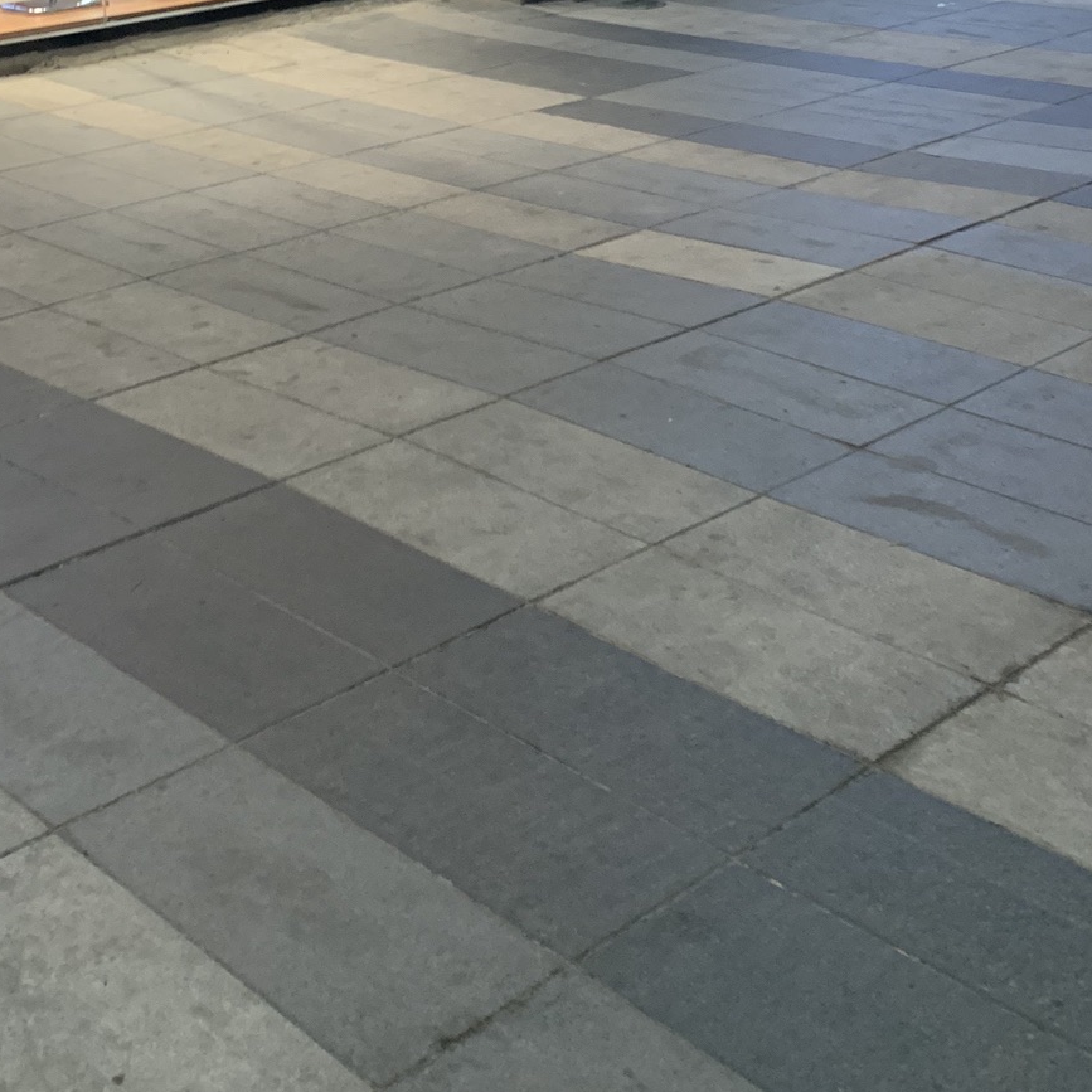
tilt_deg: -12.3
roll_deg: +1.7
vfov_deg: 30.4
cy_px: 50
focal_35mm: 53
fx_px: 1892
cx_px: 204
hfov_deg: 31.3
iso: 125
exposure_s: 1/60
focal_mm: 4.25
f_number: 1.8
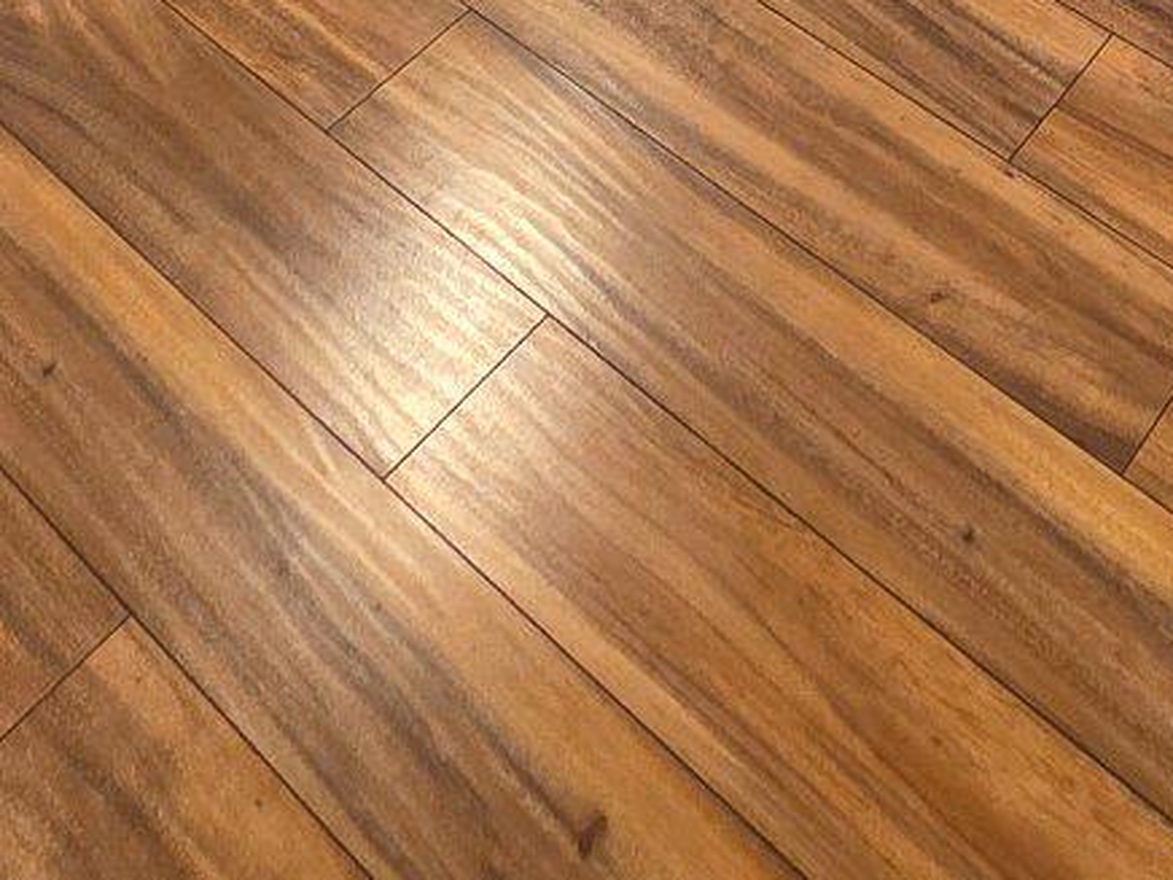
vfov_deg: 15.3
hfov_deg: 31.0
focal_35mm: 61
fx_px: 2067
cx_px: 904
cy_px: -1168
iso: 200
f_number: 1.9
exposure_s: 1/60
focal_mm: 2.2
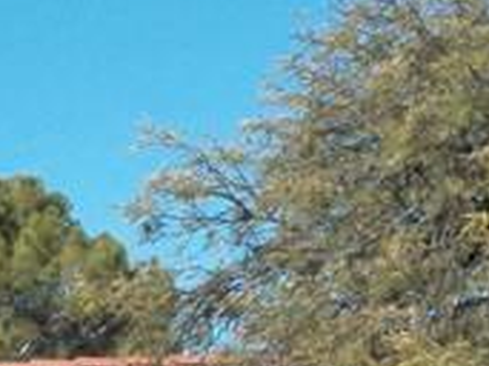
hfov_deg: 6.7
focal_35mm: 292
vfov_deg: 5.1
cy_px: 429
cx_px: -157
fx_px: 4122
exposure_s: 1/2000
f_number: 4
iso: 125
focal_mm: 8.9
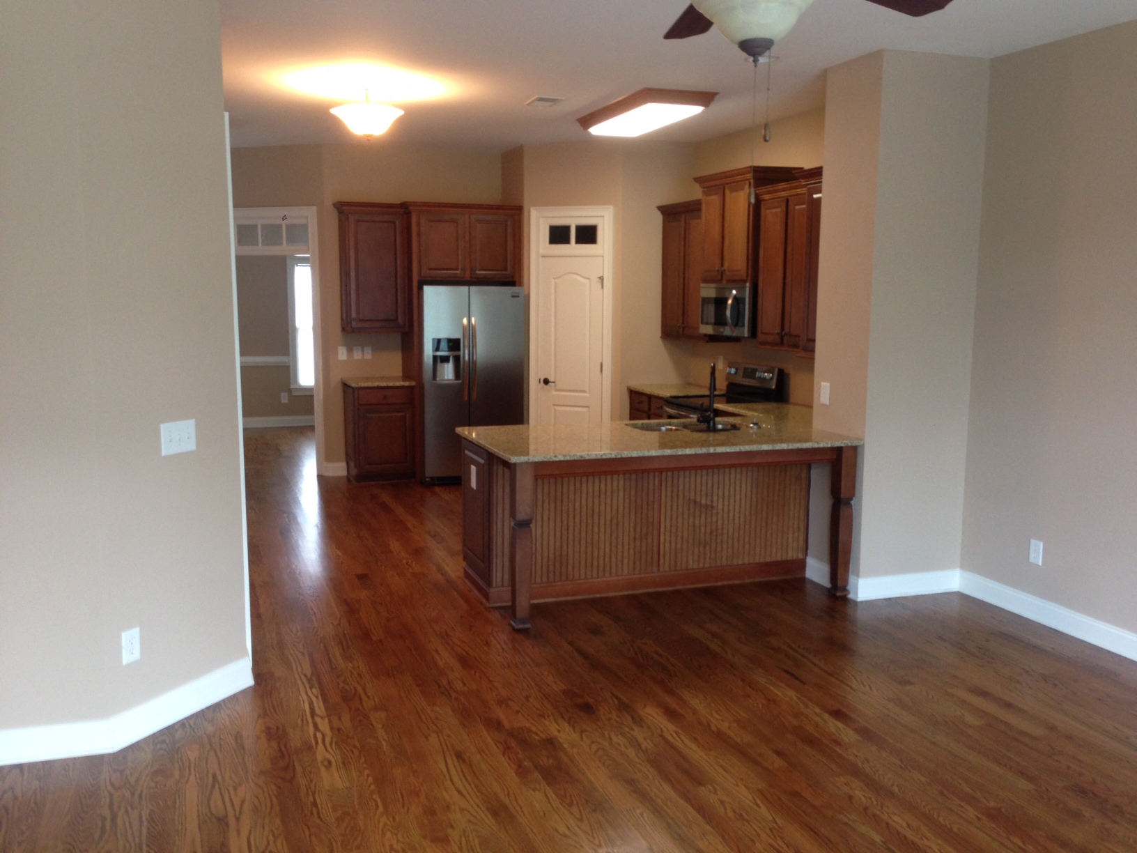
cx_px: 568
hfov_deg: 55.4
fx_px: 1084
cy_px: 426
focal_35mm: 33
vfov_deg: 42.9
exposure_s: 1/20
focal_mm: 4.12
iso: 80
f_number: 2.4
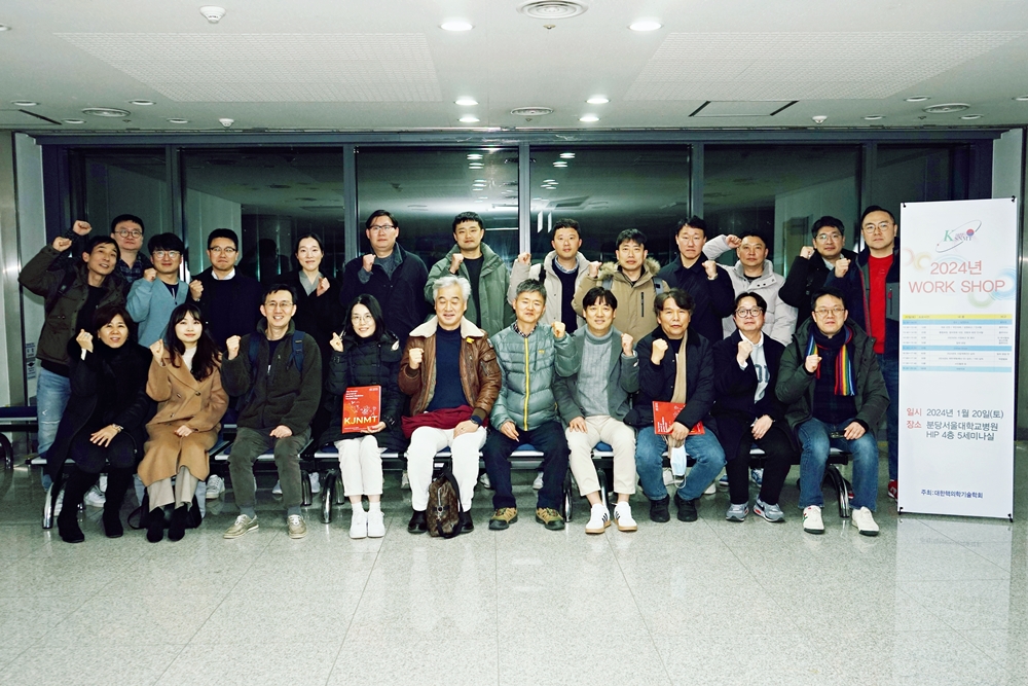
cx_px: 514
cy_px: 343
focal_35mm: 32
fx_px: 914
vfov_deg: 41.1
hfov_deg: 58.7
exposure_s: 1/125
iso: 400
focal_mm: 32
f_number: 6.3
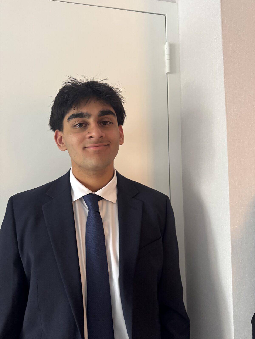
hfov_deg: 56.8
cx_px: 128
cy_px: 170
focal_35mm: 24
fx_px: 236
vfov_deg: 71.6
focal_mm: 6.76
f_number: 1.78
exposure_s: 1/60
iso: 800
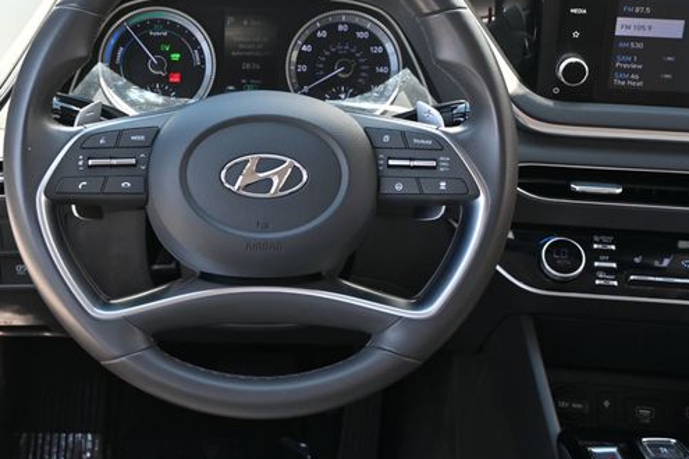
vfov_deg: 25.3
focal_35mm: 53
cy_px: 168
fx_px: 1020
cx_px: 253
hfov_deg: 37.1
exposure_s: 1/125
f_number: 4.5
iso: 400
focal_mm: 27.5
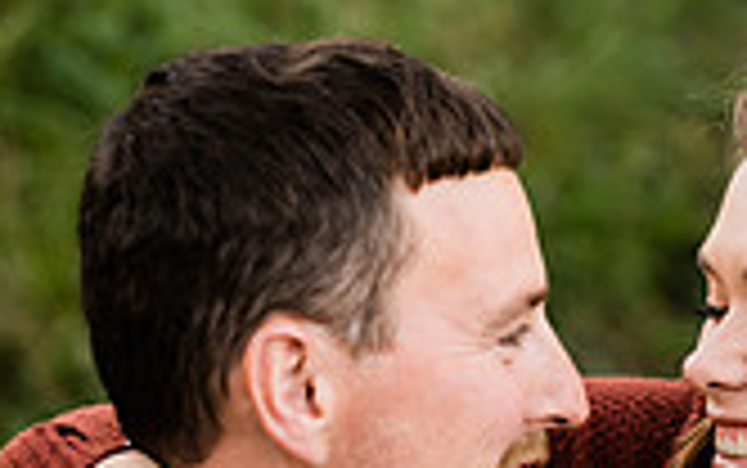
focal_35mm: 234
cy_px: 819
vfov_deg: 5.5
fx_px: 4767
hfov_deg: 8.9
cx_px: 646
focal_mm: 85
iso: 500
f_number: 2.5
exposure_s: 1/200
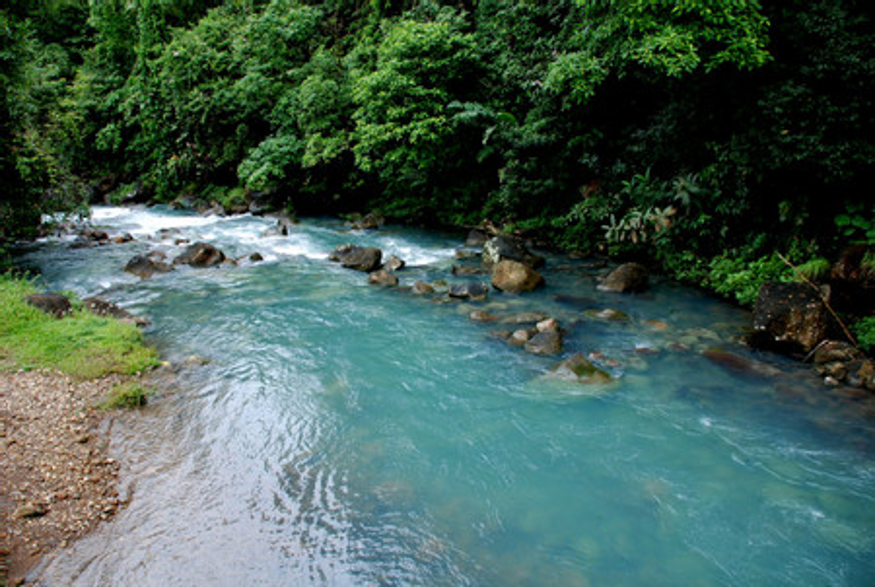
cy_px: 294
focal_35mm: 27
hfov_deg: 67.3
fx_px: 658
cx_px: 438
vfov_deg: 48.1
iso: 200
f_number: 4.5
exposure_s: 1/80
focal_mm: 18
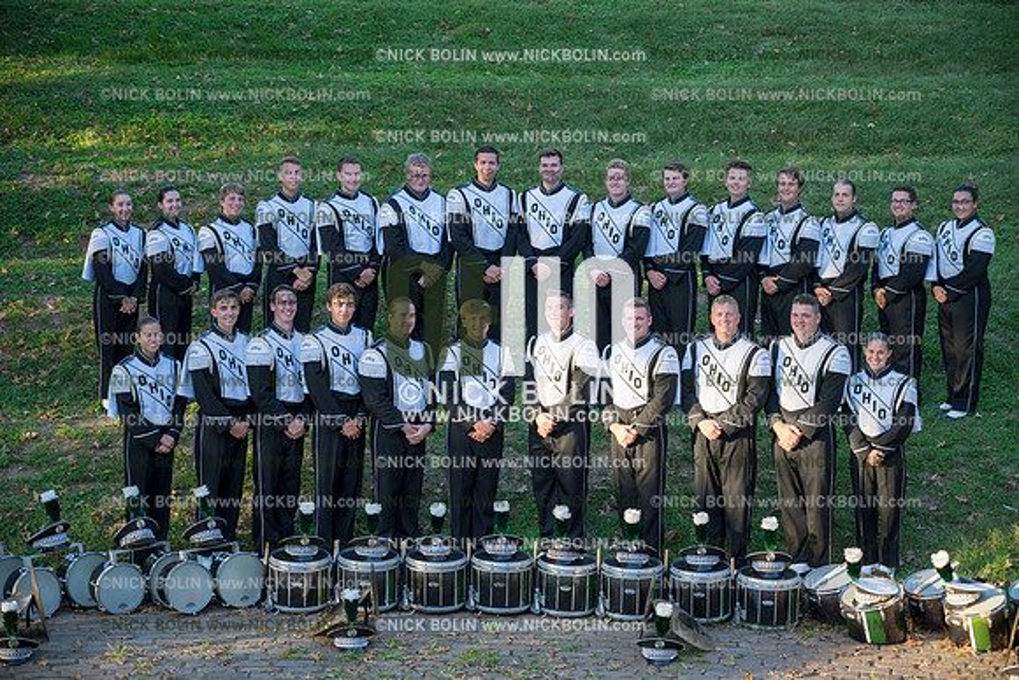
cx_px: 510
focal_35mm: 70
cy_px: 340
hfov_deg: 28.8
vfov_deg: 19.5
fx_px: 1982
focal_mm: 70
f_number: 4
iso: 125
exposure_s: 1/160
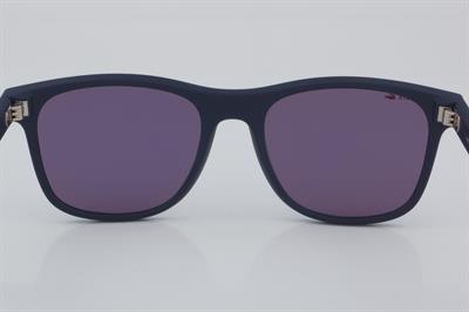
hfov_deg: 24.6
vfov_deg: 16.5
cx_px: 234
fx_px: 1074
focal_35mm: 82
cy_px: 156
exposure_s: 1/4
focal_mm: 55
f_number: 32
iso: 100
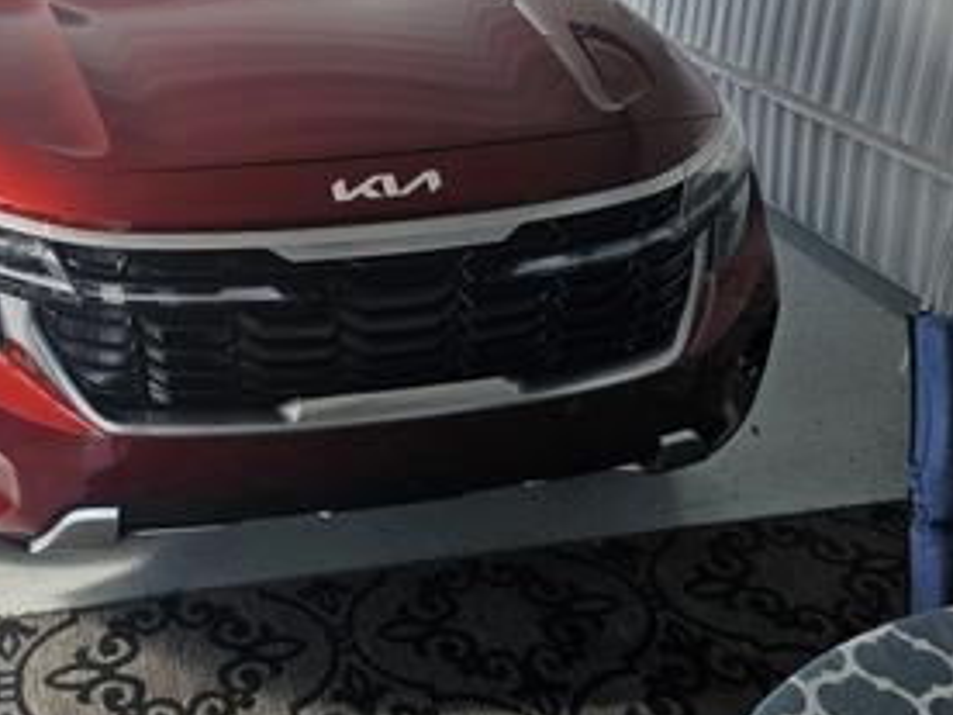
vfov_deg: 33.7
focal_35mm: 42
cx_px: 228
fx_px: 1156
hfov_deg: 43.2
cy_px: 190
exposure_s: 1/180
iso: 16
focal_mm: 6.3
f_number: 1.7
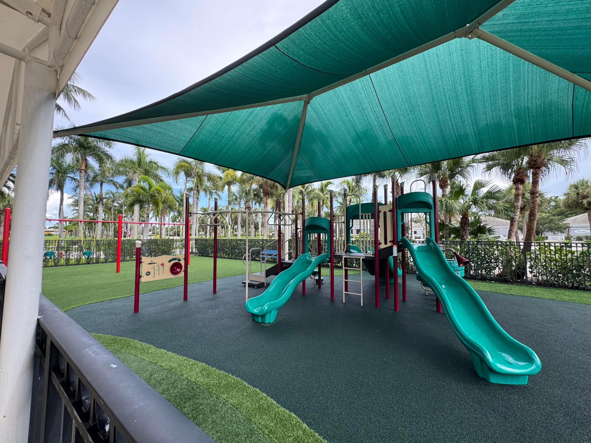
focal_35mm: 14
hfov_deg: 102.1
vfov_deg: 85.7
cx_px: 296
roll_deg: +0.3
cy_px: 222
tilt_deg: +3.3
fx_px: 239
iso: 40
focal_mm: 2.22
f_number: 2.2
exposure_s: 1/222
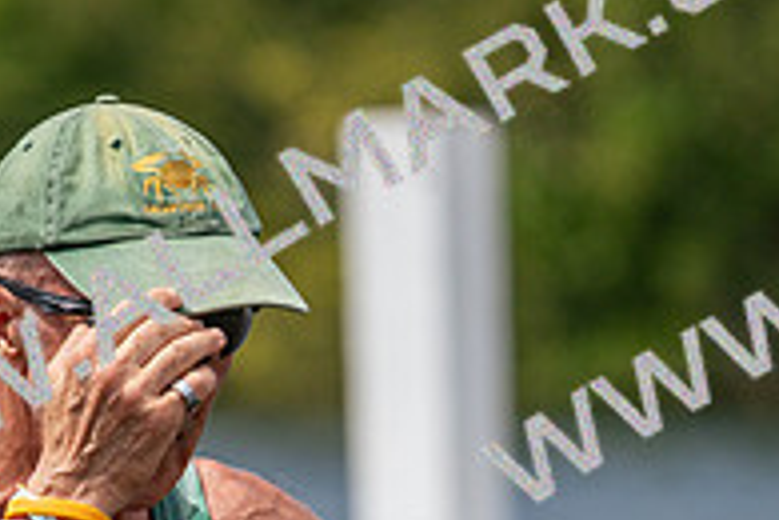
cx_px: 192
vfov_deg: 1.4
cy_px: 570
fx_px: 20837
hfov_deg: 2.1
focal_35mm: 963
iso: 250
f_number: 6.3
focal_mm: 324
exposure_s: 1/1600
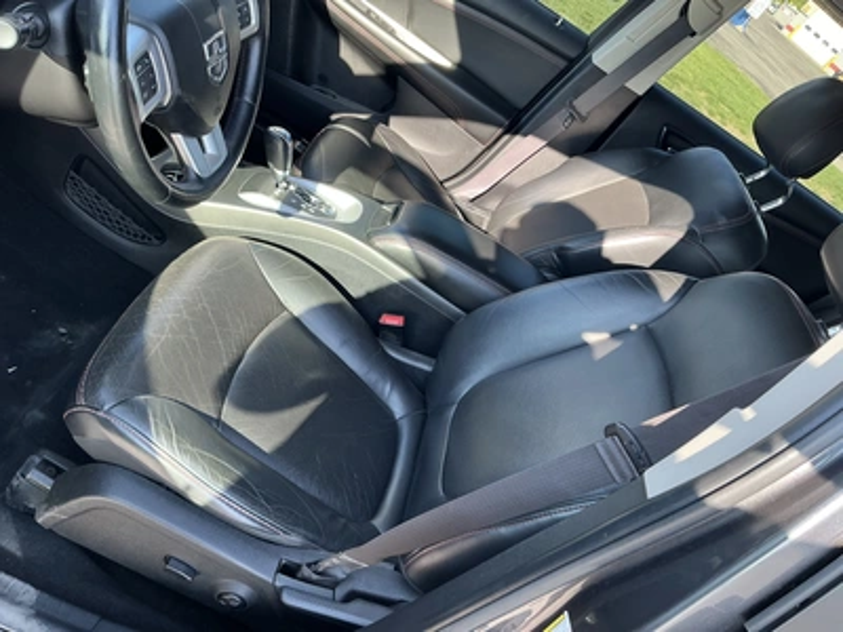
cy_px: 316
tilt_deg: -33.8
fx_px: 682
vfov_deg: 49.7
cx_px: 422
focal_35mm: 28
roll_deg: -42.2
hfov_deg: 63.4
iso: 40
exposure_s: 1/122
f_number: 1.8
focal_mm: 3
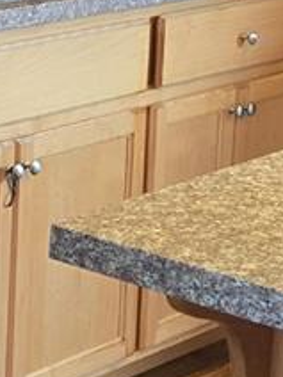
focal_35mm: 163
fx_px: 1777
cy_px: 27
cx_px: -4
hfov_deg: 9.0
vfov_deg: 12.0
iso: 200
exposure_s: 1/120
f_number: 1.8
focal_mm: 5.4
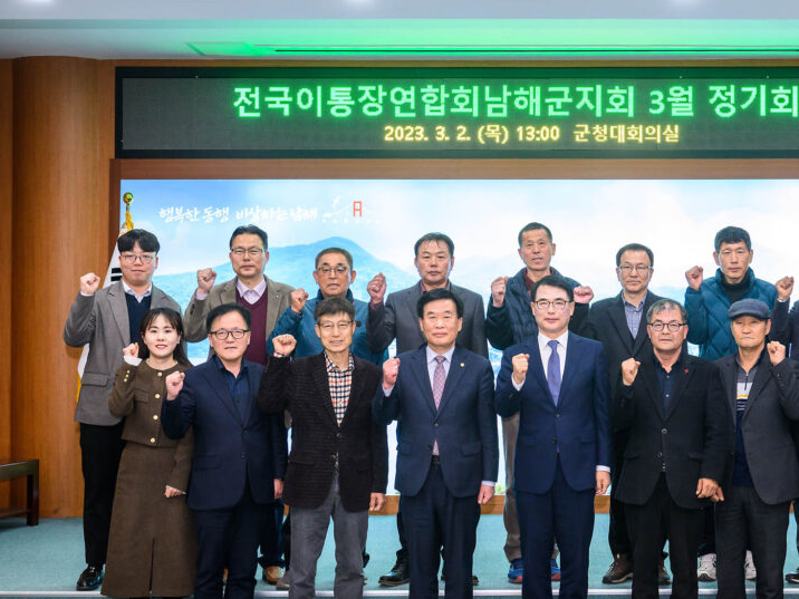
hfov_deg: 34.6
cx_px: 528
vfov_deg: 26.6
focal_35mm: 55
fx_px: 1269
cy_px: 325
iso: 1600
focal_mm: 40
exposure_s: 1/125
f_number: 5.6
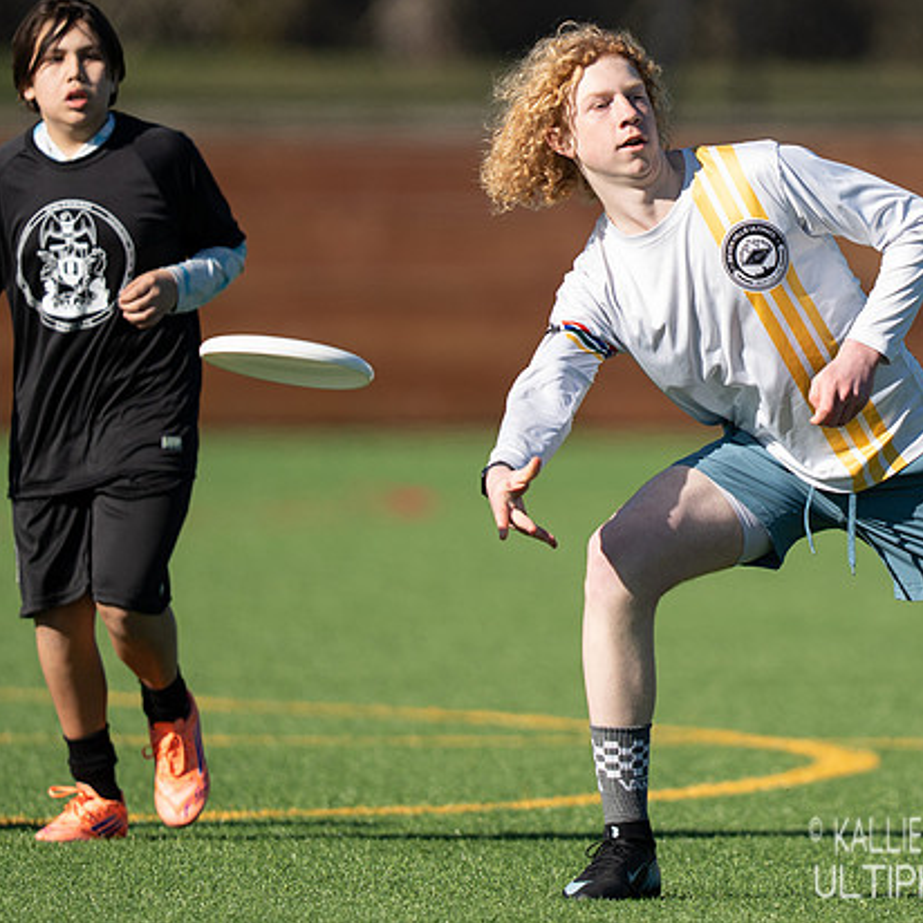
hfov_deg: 2.0
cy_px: 256
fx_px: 26426
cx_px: 965
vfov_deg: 2.0
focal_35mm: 876
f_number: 2.8
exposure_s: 1/2000
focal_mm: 400
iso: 125
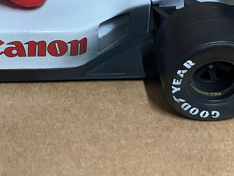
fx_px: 1041
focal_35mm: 154
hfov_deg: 12.6
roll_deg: +0.2
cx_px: -30
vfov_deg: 9.5
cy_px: -21
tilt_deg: -34.4
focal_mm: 6
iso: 500
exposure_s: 1/50
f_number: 2
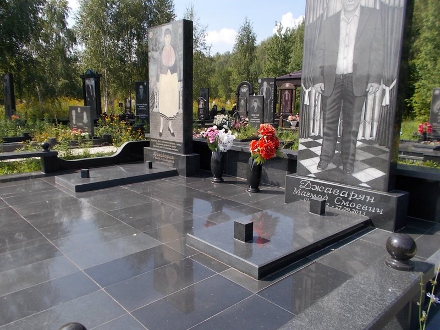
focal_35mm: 26
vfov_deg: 53.1
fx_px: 330
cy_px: 165
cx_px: 220
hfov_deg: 67.3
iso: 80
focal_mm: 4.6
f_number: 8
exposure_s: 1/100
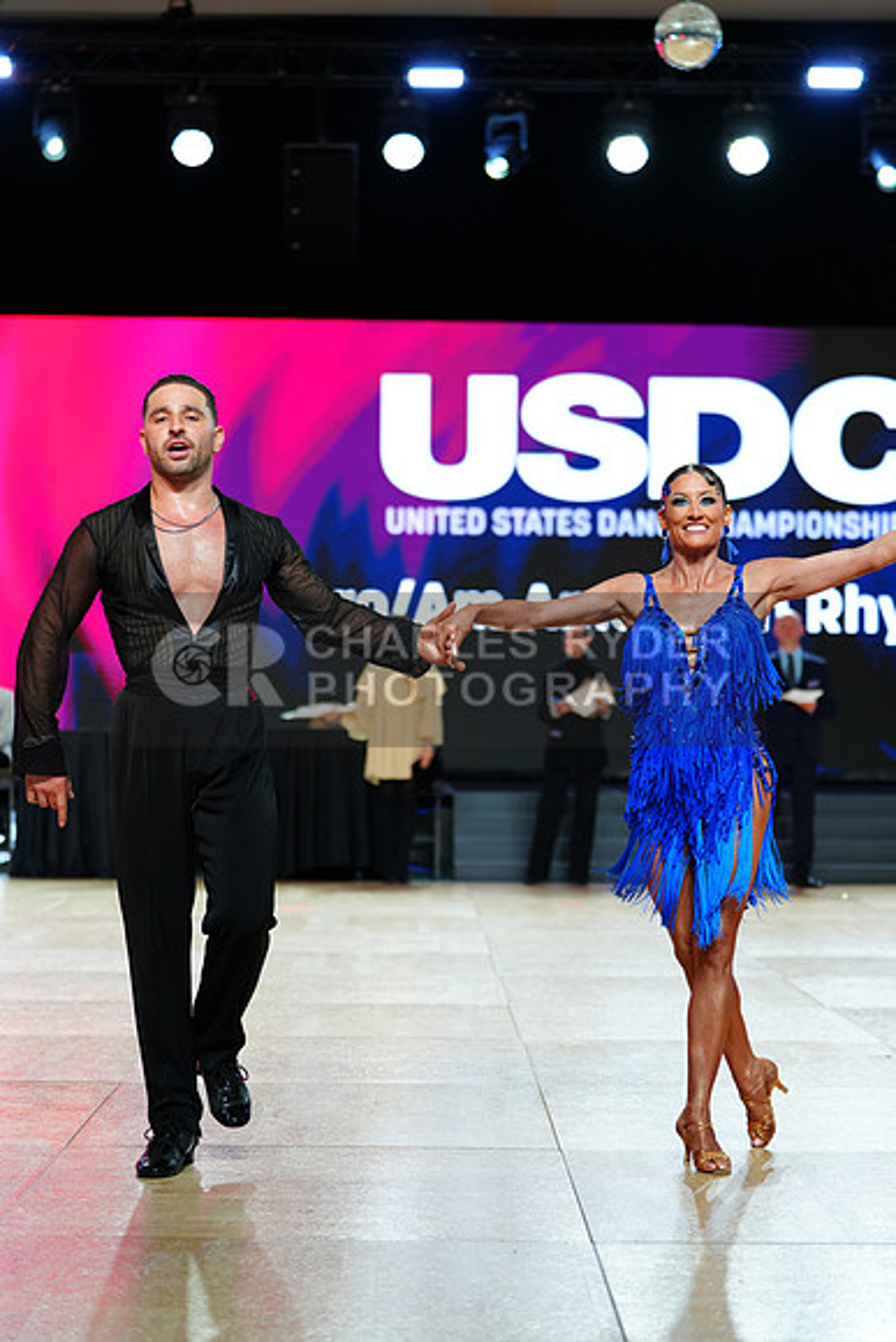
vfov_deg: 28.8
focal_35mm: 70
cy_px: 671
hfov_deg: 19.5
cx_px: 448
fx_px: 2612
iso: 640
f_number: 2.8
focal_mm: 70
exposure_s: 1/400
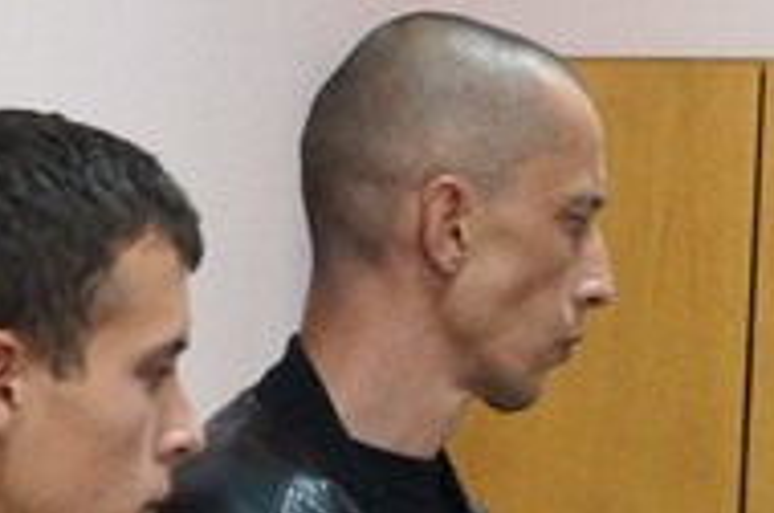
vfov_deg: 7.0
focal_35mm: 194
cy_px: 780
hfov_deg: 10.6
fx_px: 4161
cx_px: 155
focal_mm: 35
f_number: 6.3
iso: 3200
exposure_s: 1/40
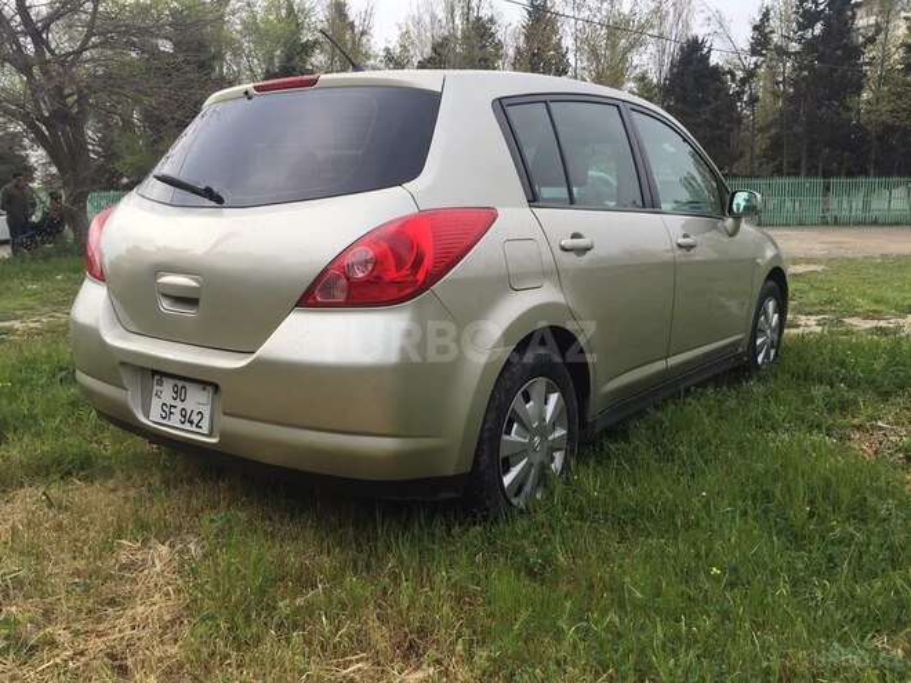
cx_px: 456
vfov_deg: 48.2
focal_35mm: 29
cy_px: 342
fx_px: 763
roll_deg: -0.6
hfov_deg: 61.7
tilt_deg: -11.6
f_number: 2.2
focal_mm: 4.15
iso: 32
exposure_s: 1/879
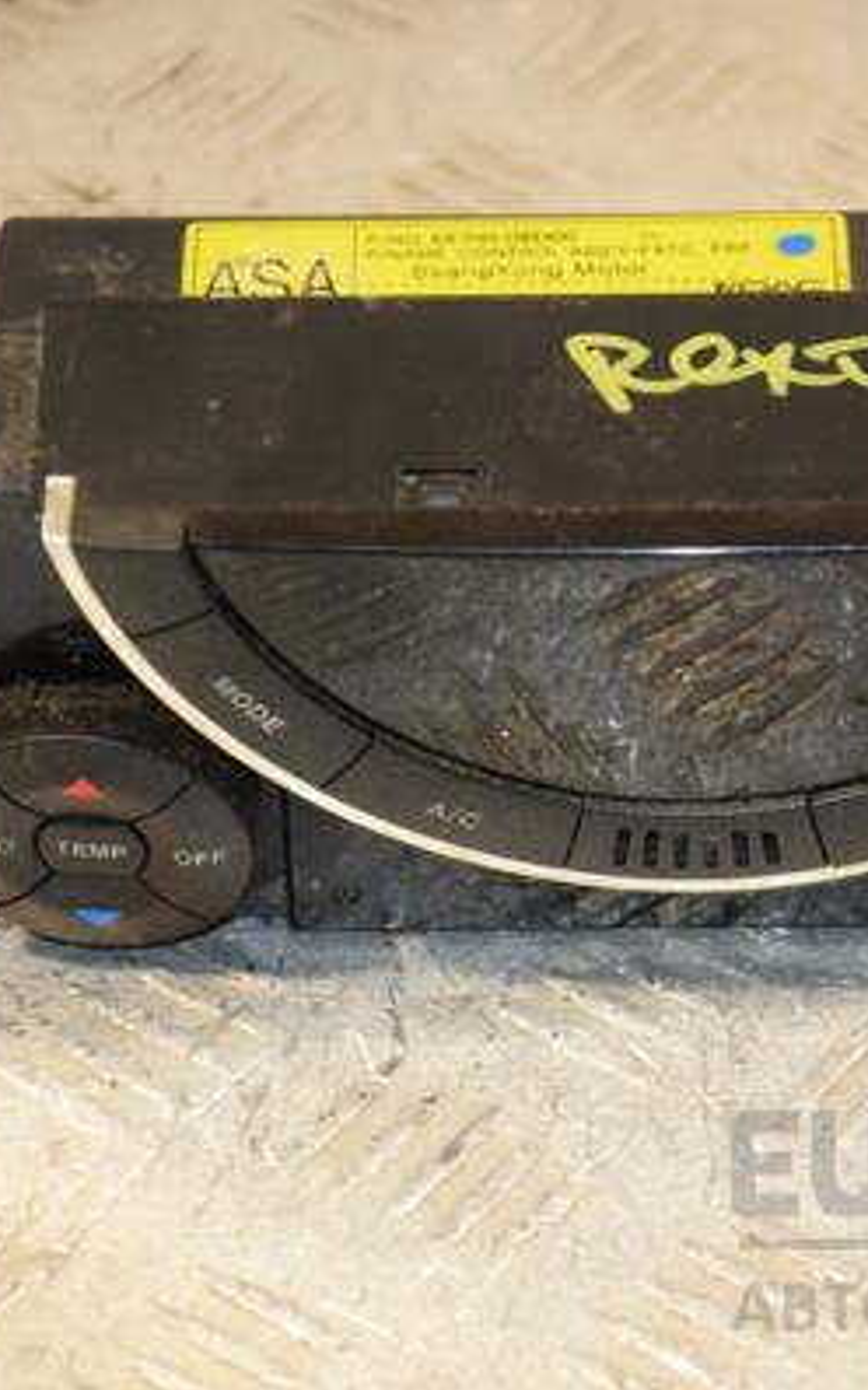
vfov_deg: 11.3
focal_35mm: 185
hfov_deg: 7.1
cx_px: 665
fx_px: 7005
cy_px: 697
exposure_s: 1/160
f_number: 5.3
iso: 800
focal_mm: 80
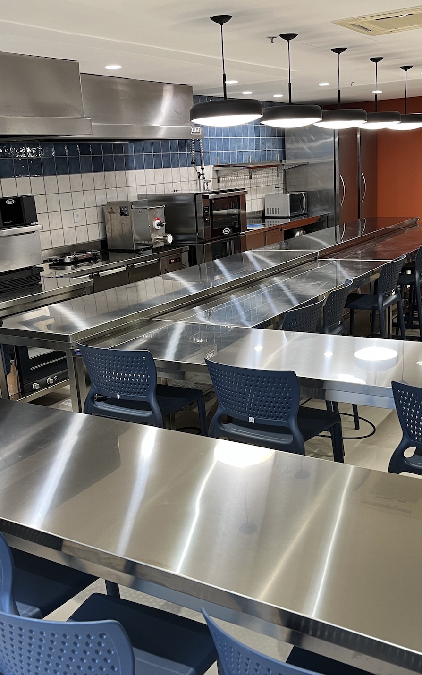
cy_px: 337
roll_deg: +2.8
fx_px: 681
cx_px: 235
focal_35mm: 37
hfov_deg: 34.4
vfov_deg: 52.7
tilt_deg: -14.1
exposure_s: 1/60
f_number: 1.6
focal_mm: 5.1
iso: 125
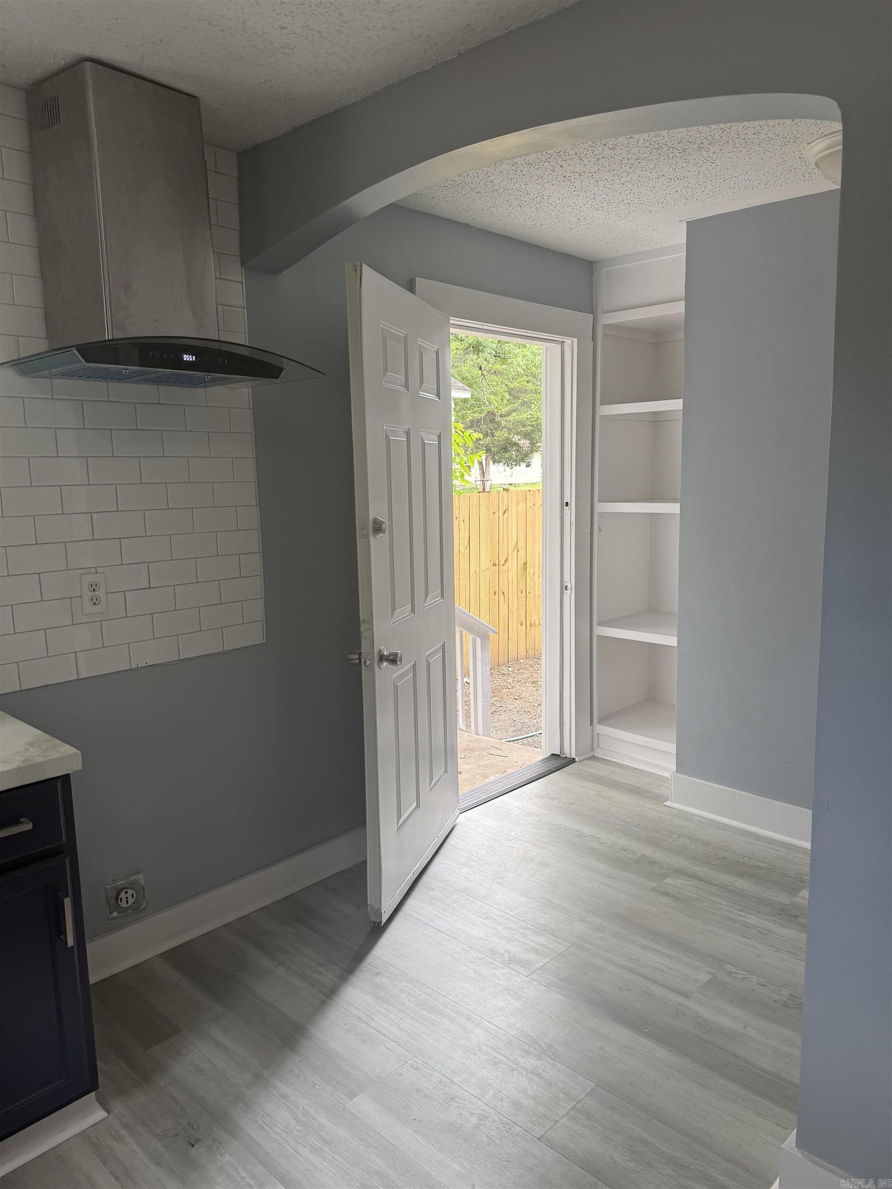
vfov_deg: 71.6
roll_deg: +2.4
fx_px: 825
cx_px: 446
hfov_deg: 56.8
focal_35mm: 24
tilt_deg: -7.8
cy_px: 594
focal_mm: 6.76
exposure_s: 1/121
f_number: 1.78
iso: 80
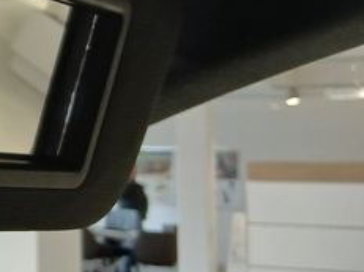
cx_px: -241
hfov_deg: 18.3
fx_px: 946
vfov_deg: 16.3
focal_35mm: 90
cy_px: 50
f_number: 1.8
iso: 160
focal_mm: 3.98
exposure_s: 1/50
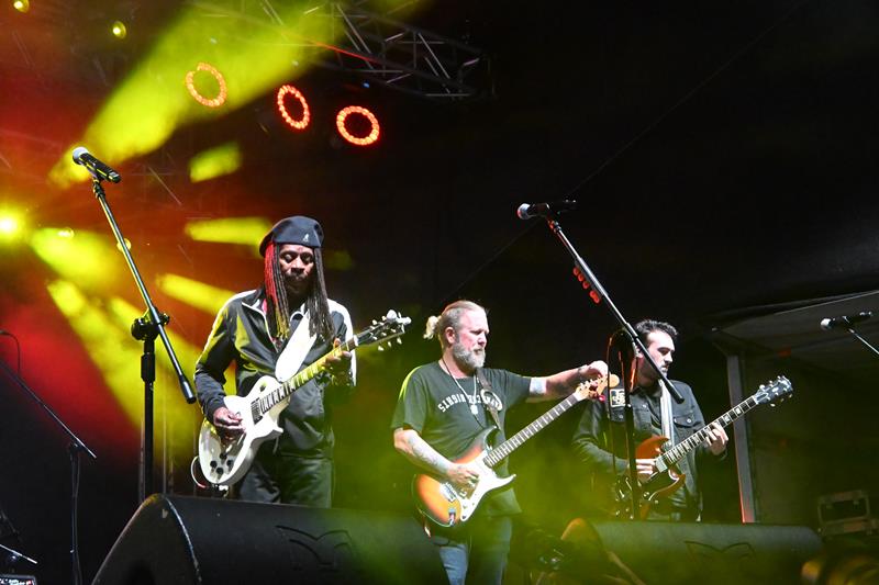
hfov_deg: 28.1
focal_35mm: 72
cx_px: 440
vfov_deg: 18.9
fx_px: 1758
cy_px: 292
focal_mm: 48
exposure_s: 1/250
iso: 10000
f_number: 6
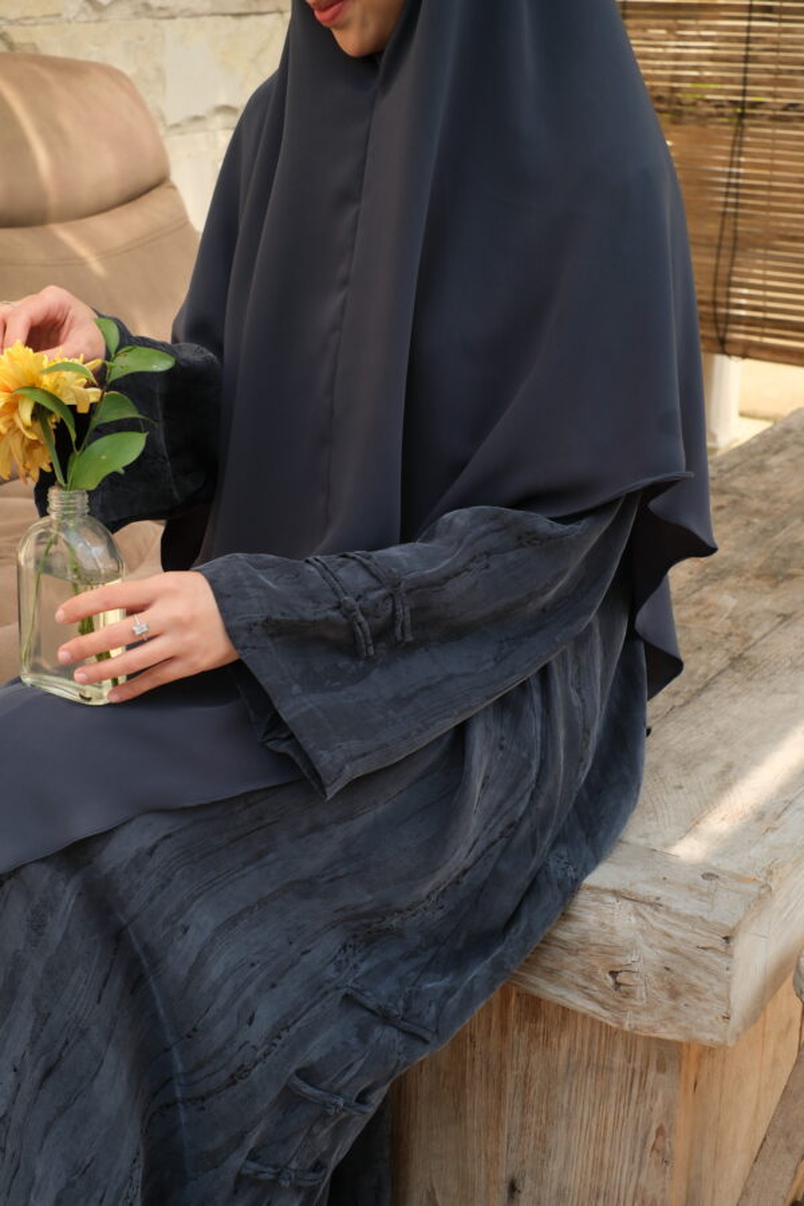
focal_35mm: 53
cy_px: 603
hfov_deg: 25.5
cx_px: 402
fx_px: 1775
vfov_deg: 37.5
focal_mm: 35
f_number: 6.4
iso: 320
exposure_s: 1/250
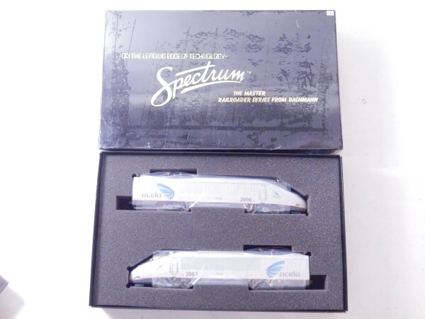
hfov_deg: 46.8
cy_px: 160
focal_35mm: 40
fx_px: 491
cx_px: 212
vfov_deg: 36.0
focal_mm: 7.3
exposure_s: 1/160
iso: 2000
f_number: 3.7
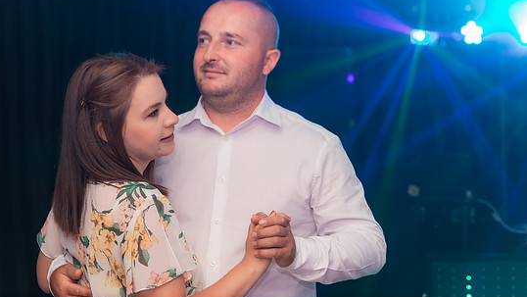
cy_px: 117
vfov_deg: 15.3
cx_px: 244
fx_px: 1104
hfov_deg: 26.8
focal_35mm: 79
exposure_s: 1/250
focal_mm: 70
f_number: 3.2
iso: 2500
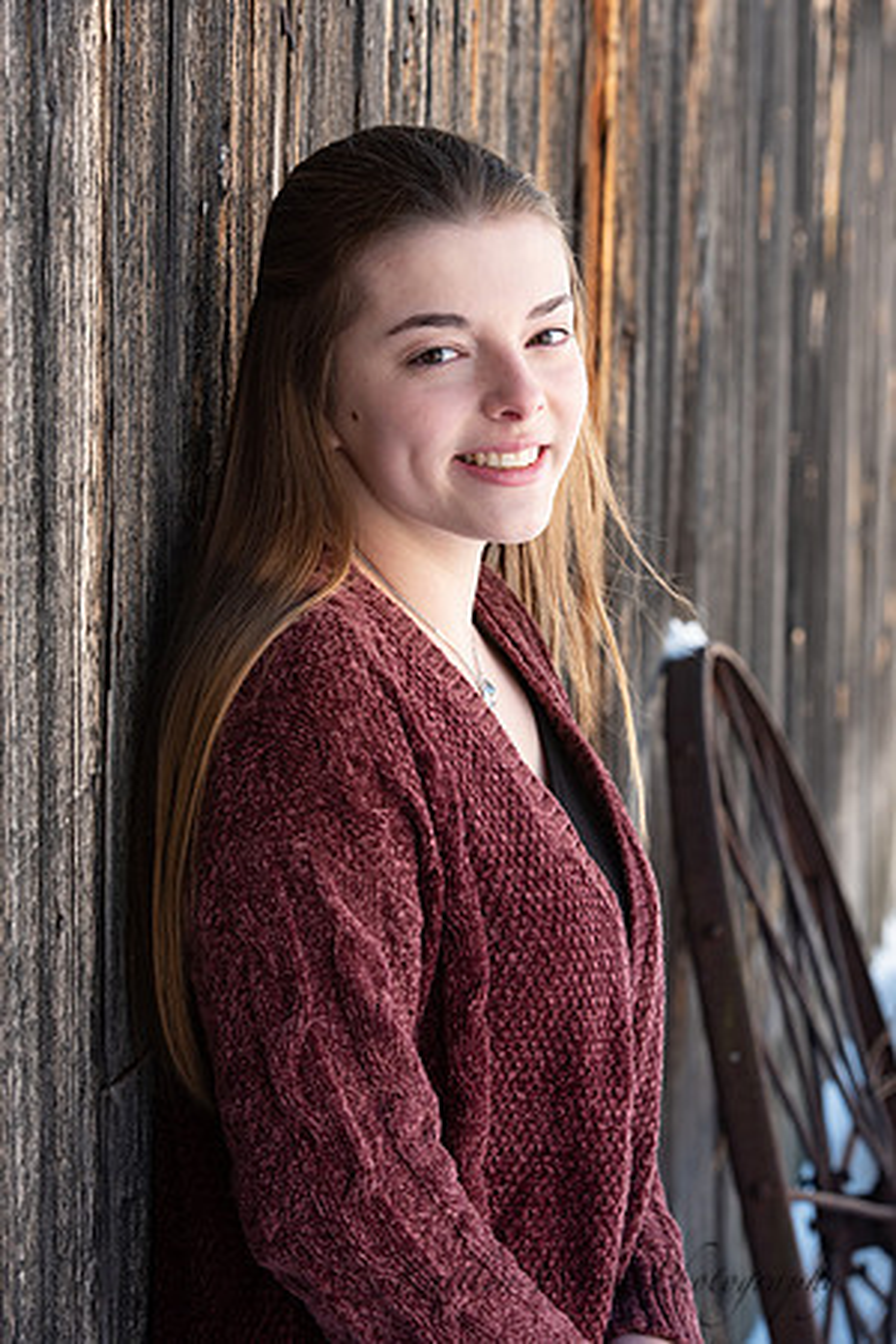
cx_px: 448
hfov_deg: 12.5
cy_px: 672
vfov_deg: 18.6
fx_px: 4106
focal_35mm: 110
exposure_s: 1/200
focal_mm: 110
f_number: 8
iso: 400
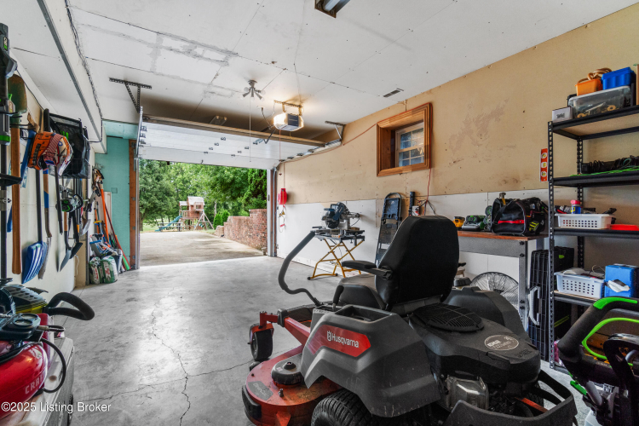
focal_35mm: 15
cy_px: 213
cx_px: 320
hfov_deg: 100.4
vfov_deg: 77.3
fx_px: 266
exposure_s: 1/6
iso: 400
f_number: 8
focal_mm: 10
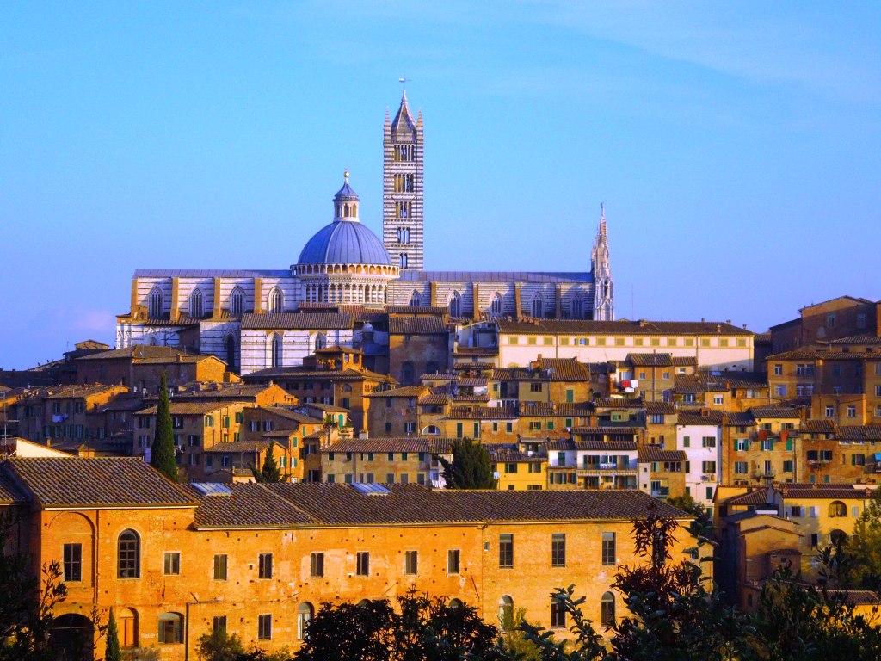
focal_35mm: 106
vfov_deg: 14.0
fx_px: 2698
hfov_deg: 18.5
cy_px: 330
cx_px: 440
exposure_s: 1/500
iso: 400
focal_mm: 19.1
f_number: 9.4
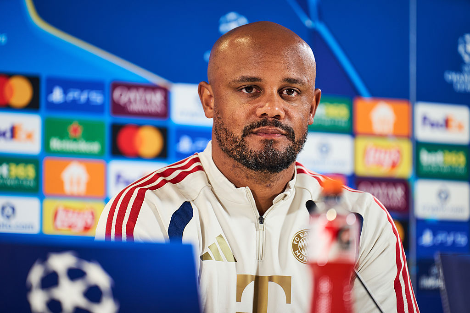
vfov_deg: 6.9
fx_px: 2611
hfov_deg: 10.3
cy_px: 156
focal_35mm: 200
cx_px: 235
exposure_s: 1/200
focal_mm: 200
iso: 500
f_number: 2.8
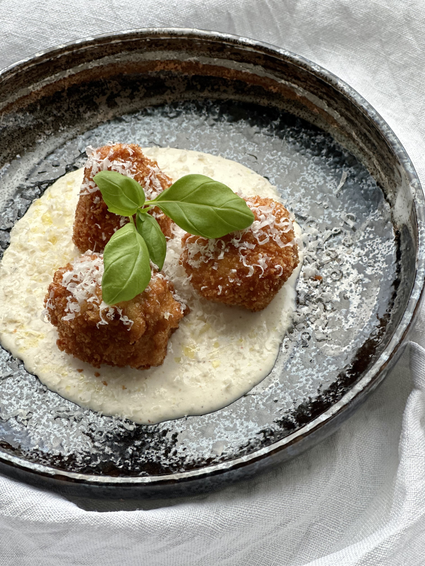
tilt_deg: -55.5
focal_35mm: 77
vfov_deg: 25.3
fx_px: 1260
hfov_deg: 19.1
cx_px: 212
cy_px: 283
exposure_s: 1/100
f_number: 2.8
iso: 160
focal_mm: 9
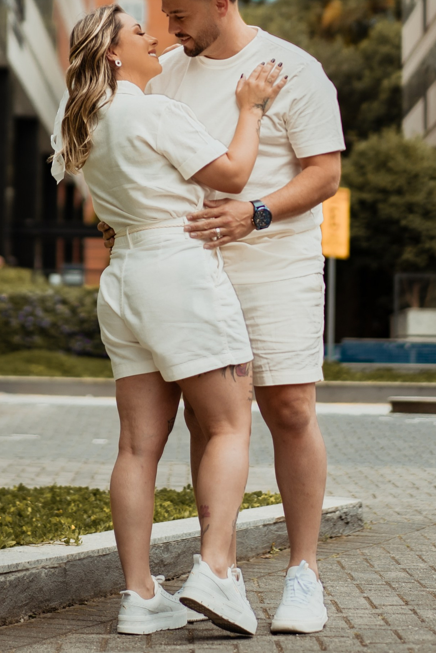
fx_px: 2250
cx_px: 179
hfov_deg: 11.1
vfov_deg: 16.3
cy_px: 36
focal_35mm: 124
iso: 100
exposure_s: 1/1250
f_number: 1.8
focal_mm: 55
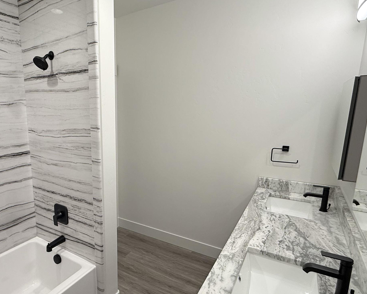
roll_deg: +0.0
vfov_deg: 60.8
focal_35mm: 23
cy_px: 159
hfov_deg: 70.2
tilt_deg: -12.7
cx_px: 118
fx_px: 250
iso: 125
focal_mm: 2.22
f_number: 2.2
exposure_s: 1/120
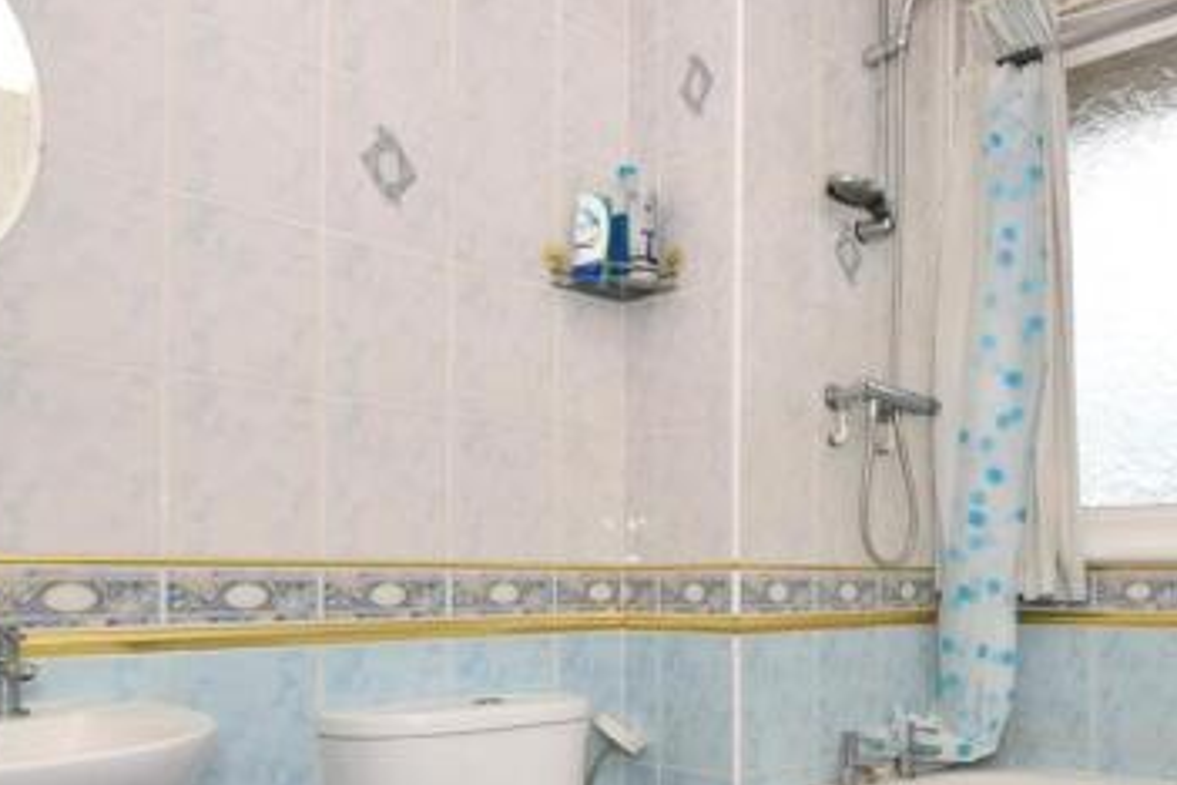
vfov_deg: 44.9
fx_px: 915
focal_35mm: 28
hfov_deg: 60.2
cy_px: 585
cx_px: 942
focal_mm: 10
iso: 250
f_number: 14
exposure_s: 1/200
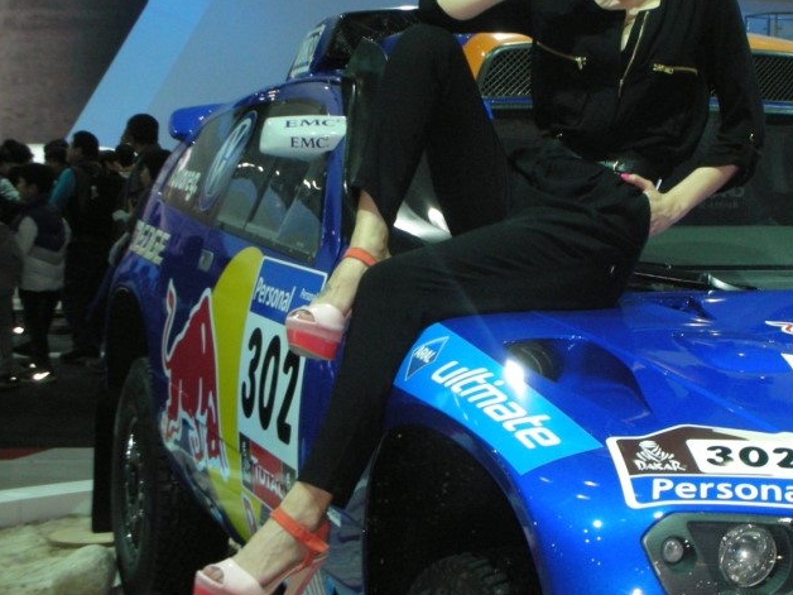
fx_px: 1741
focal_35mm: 76
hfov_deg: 25.6
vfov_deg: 19.3
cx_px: 485
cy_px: 208
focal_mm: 8.8
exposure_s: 1/60.1
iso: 200
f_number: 3.7
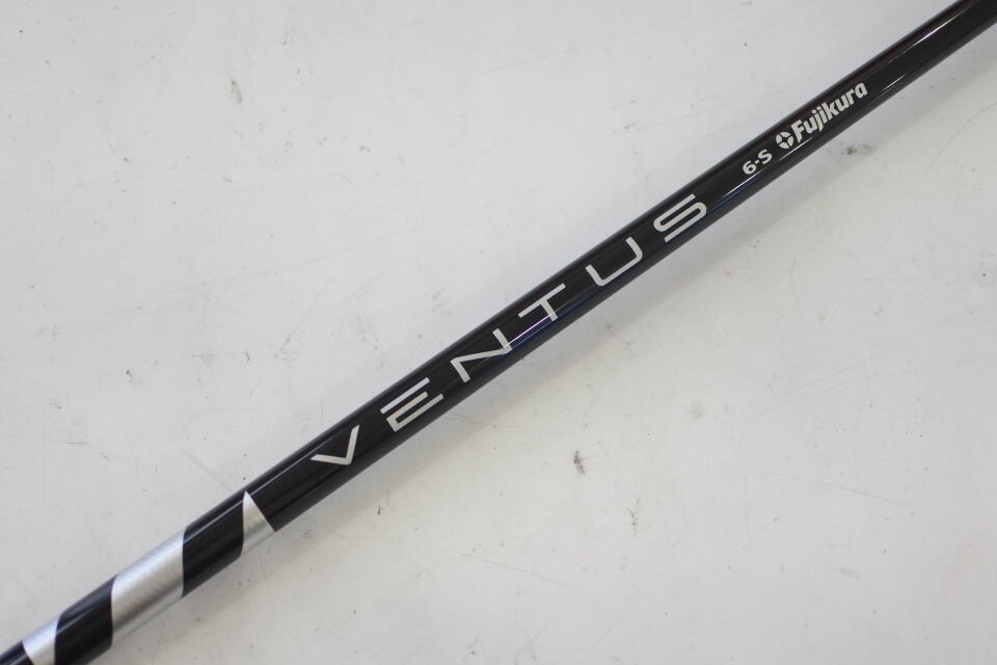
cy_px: 332
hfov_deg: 40.3
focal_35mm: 49
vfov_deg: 27.5
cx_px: 498
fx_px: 1357
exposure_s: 1/250
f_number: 2
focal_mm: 18.5
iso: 360
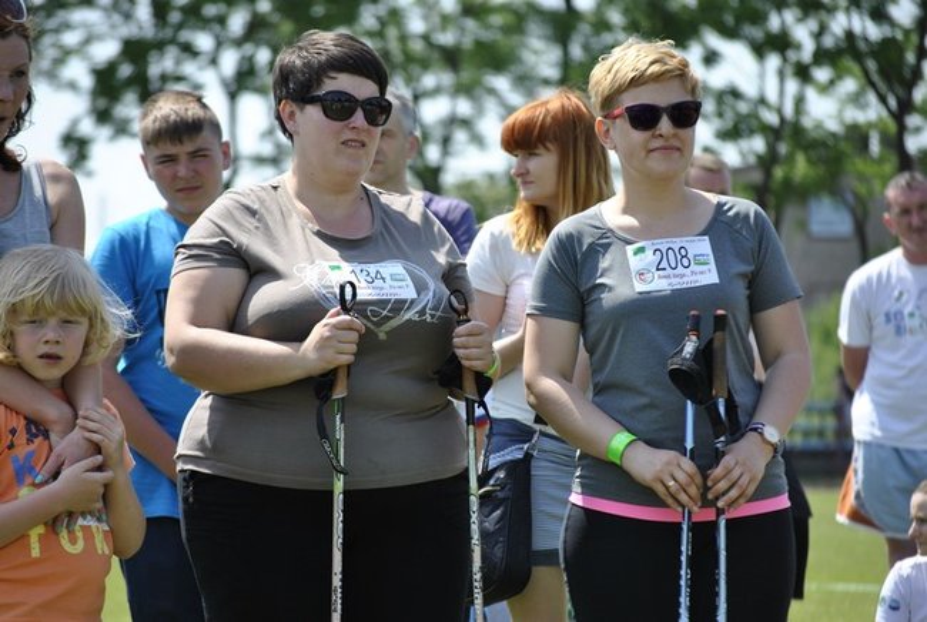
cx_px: 464
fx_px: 5804
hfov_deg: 9.1
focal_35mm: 225
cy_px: 311
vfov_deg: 6.1
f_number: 5
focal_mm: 150
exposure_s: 1/500
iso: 200
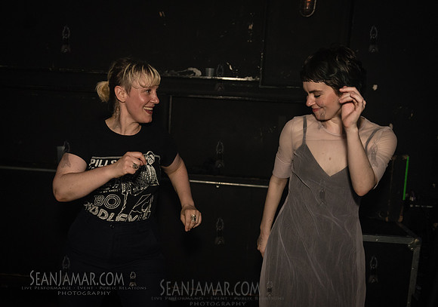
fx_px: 512
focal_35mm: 41
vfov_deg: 33.3
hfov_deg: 46.2
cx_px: 190
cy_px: 174
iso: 2000
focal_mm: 32
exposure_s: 1/250
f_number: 3.5
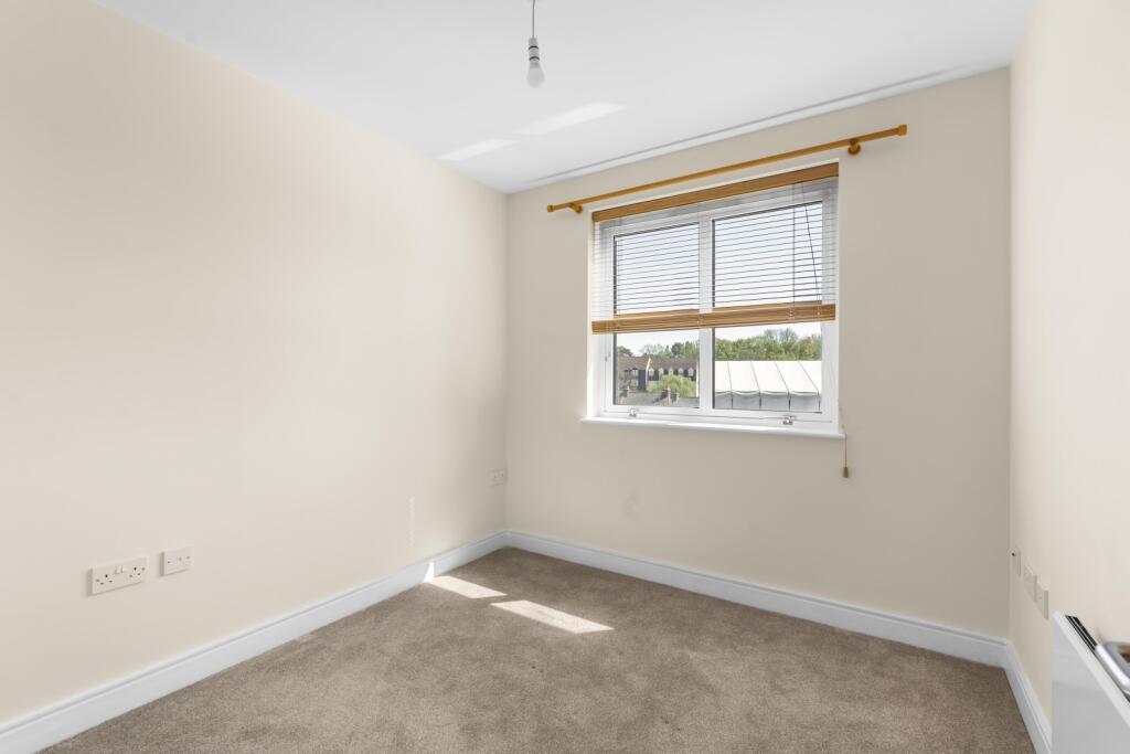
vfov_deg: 73.8
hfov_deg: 96.7
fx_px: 502
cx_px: 565
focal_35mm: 16
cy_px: 377
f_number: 8
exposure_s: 1/4
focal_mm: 16
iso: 320
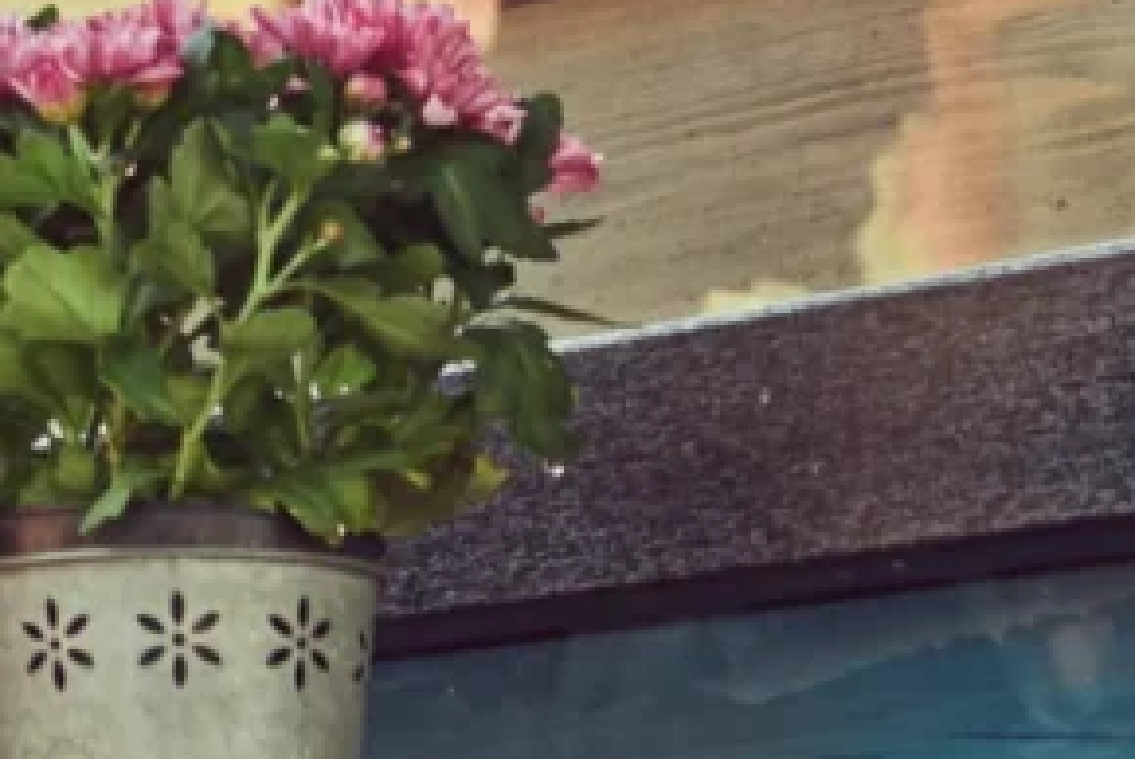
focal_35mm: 187
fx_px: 5901
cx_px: -564
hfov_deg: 10.6
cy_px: -162
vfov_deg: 7.3
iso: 200
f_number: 2.8
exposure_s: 1/250
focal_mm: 35
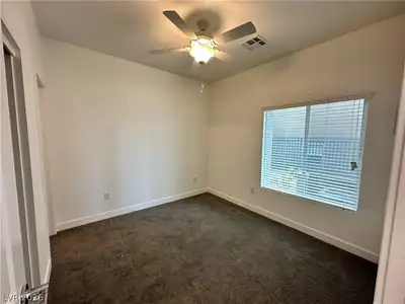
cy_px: 152
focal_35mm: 14
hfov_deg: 102.1
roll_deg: -1.1
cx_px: 202
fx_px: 164
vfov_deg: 85.7
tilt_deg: -4.8
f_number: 2.2
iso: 160
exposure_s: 1/120
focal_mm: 2.22
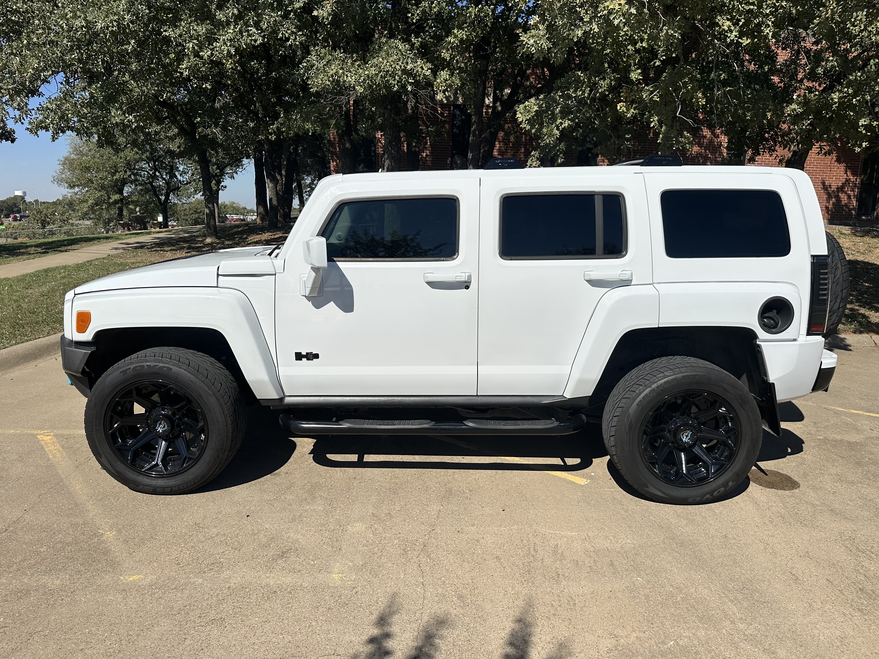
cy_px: 330
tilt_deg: -6.9
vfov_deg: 56.8
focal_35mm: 24
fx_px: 609
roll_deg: -1.9
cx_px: 440
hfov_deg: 71.6
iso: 80
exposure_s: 1/12048
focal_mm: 6.86
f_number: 1.78
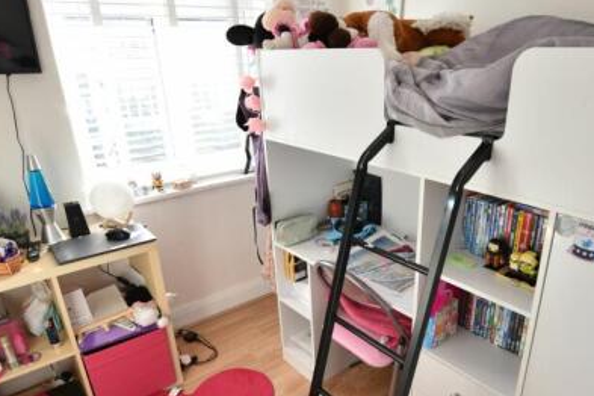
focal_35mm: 25
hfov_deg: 70.8
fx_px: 412
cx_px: 356
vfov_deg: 50.8
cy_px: 244
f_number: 4
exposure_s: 1/60
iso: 100
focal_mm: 10
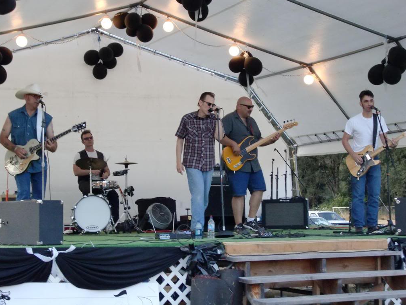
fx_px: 880
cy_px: 152
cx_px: 201
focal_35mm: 75
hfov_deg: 26.0
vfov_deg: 19.6
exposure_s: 1/80
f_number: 4.2
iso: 320
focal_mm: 13.1
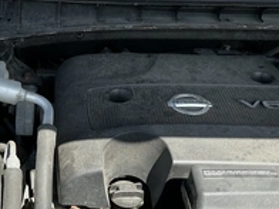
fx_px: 459
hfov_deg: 31.7
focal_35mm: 57
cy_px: 152
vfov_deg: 25.4
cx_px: 14
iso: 25
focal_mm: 3
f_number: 1.8
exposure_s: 1/683
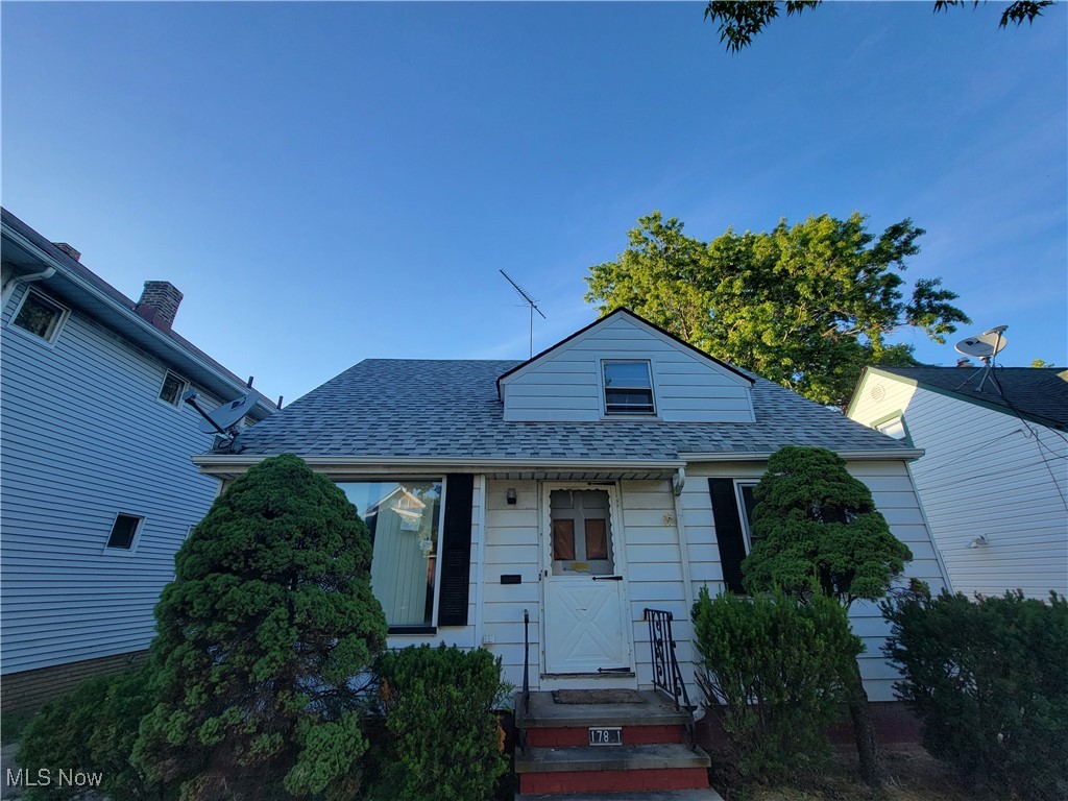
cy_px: 400
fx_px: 401
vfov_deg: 89.9
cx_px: 534
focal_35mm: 13
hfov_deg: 106.2
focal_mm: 2.2
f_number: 2.2
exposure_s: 1/425
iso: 50
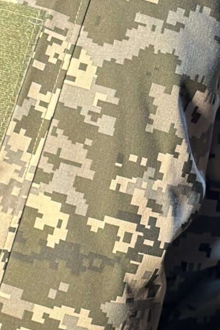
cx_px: 215
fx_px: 1815
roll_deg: -2.3
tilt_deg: -6.5
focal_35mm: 198
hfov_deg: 6.9
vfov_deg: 10.4
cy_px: 137
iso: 80
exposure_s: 1/50
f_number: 1.78
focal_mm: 6.86
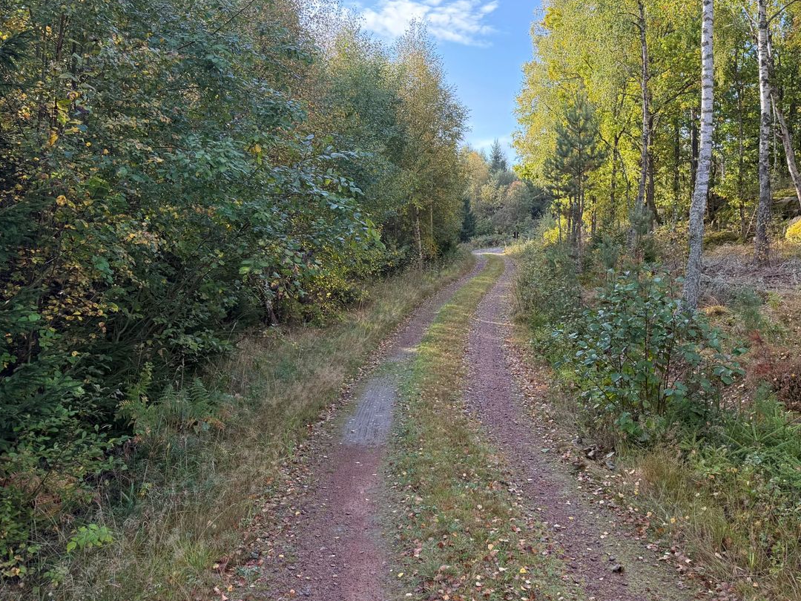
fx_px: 740
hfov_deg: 55.9
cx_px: 516
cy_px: 252
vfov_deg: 44.0
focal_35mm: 32
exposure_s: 1/478
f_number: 1.78
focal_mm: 6.76
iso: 100
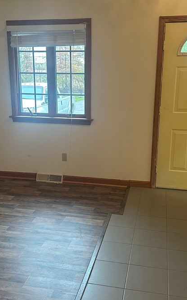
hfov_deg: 32.7
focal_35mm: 39
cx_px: 90
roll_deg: +0.4
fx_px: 318
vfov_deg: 50.4
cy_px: 150
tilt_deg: -13.2
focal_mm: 6.86
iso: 400
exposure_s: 1/60
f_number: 1.78
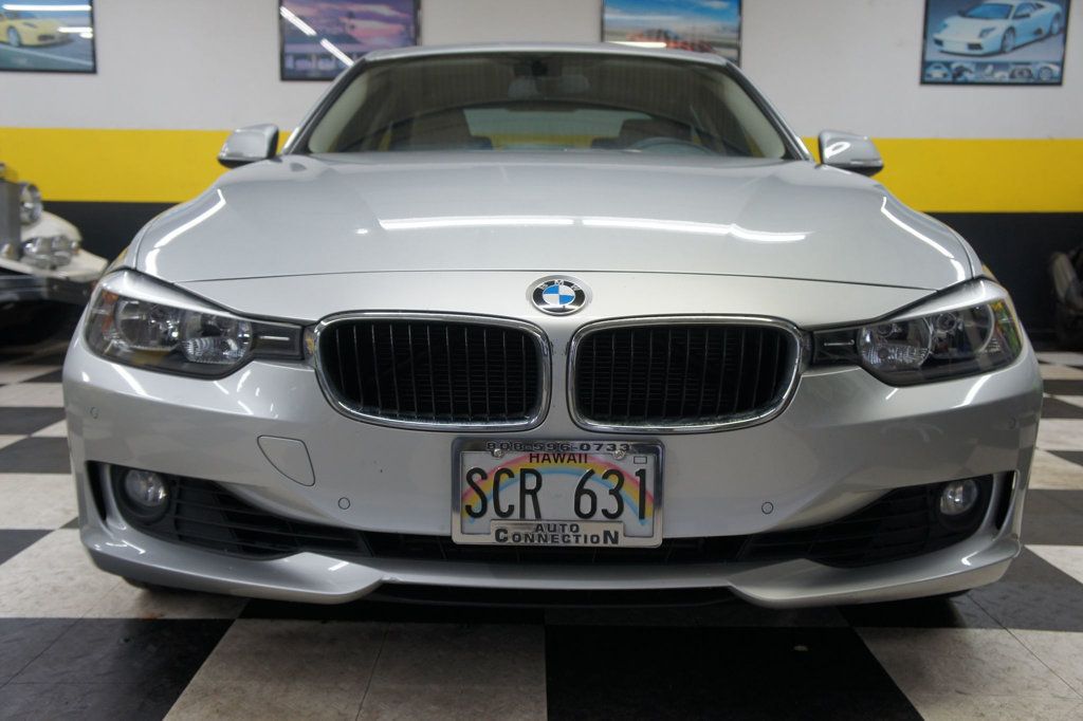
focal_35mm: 34
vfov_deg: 38.3
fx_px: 1037
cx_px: 542
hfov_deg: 55.1
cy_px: 360
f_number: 4
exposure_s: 1/40
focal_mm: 23
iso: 250
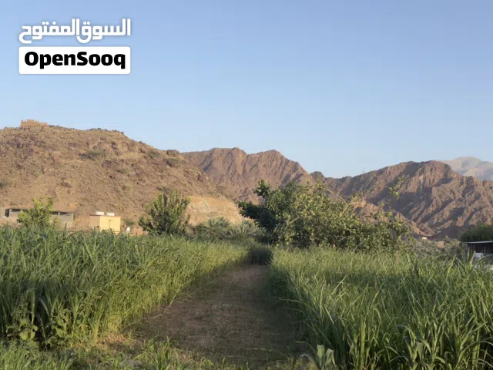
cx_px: 246
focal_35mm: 35
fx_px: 498
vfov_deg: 40.7
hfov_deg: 52.6
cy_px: 185
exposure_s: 1/1767
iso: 64
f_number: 1.78
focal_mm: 6.76
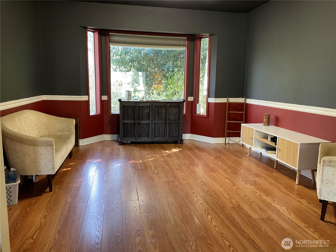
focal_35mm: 29
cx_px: 168
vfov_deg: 48.2
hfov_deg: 61.7
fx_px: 281
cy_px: 126
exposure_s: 1/40
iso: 200
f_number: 1.8
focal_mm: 3
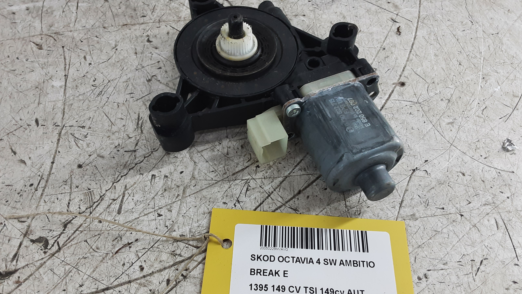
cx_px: 265
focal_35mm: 30
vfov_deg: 38.9
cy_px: 165
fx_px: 415
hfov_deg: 64.3
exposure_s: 1/50
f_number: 1.9
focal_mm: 2.91
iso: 125
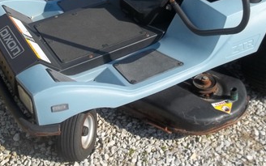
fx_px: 420
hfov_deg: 35.0
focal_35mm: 58
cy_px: 15
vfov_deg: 21.8
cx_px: 161
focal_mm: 5.9
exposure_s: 1/125
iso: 64
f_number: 8
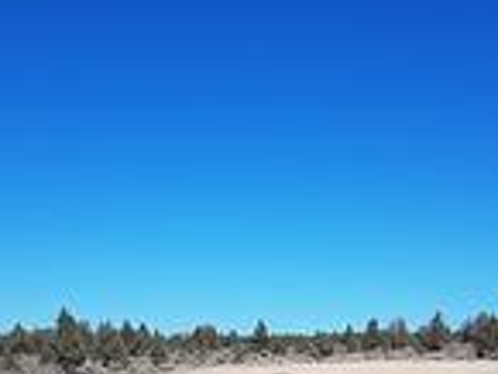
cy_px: 398
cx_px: 252
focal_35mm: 61
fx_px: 878
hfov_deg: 31.7
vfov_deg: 22.8
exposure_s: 1/3672
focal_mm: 4.2
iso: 40
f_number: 1.7
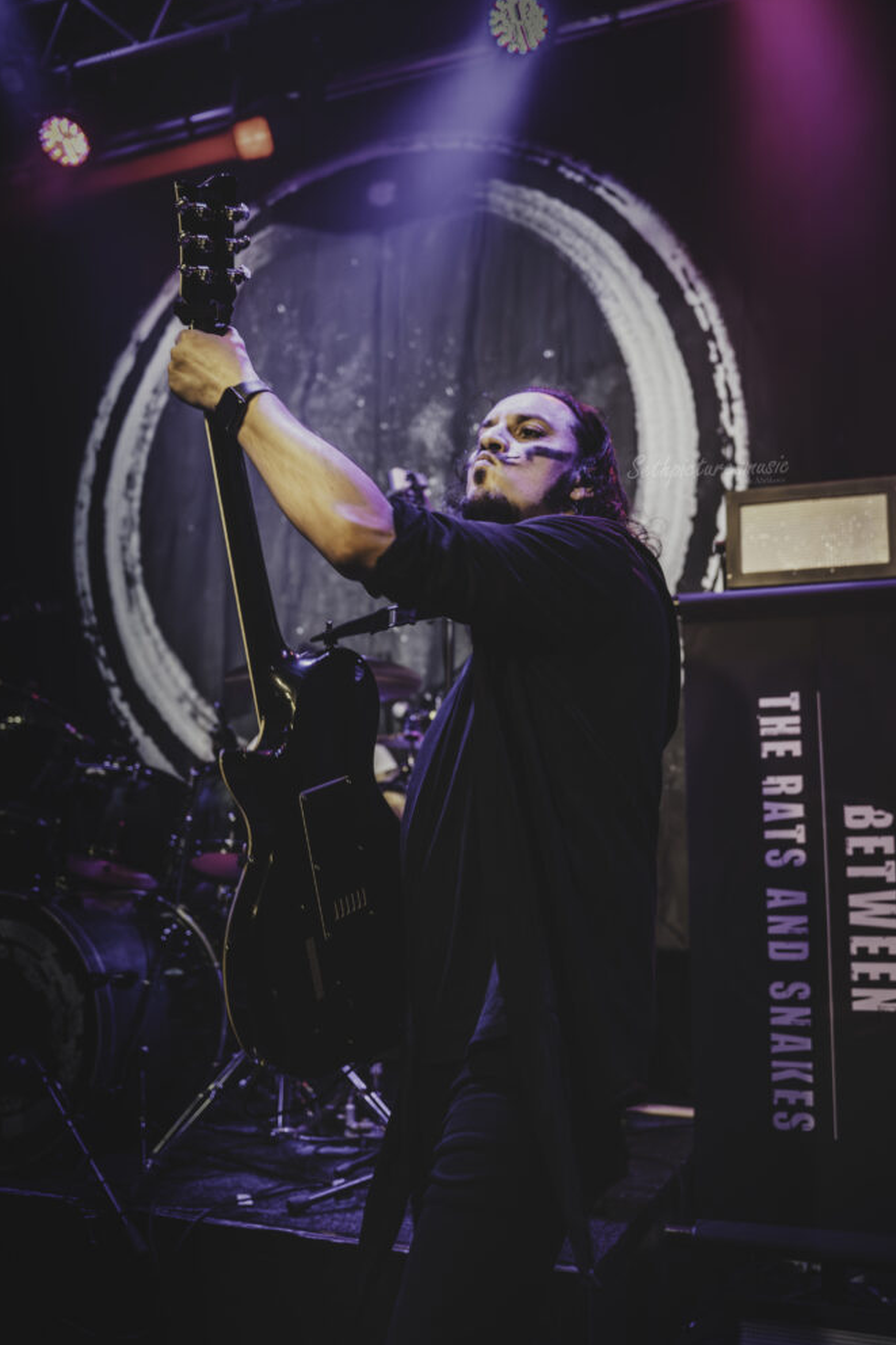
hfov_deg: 40.0
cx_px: 460
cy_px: 666
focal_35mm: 33
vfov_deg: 57.3
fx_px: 1230
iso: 5000
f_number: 2.8
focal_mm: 31.9
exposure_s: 1/160
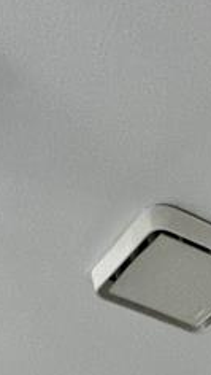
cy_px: 907
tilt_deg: -11.2
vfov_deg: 15.1
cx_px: 171
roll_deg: -0.1
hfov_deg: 16.6
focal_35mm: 72
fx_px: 715
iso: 100
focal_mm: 1.57
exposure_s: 1/120
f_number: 1.8
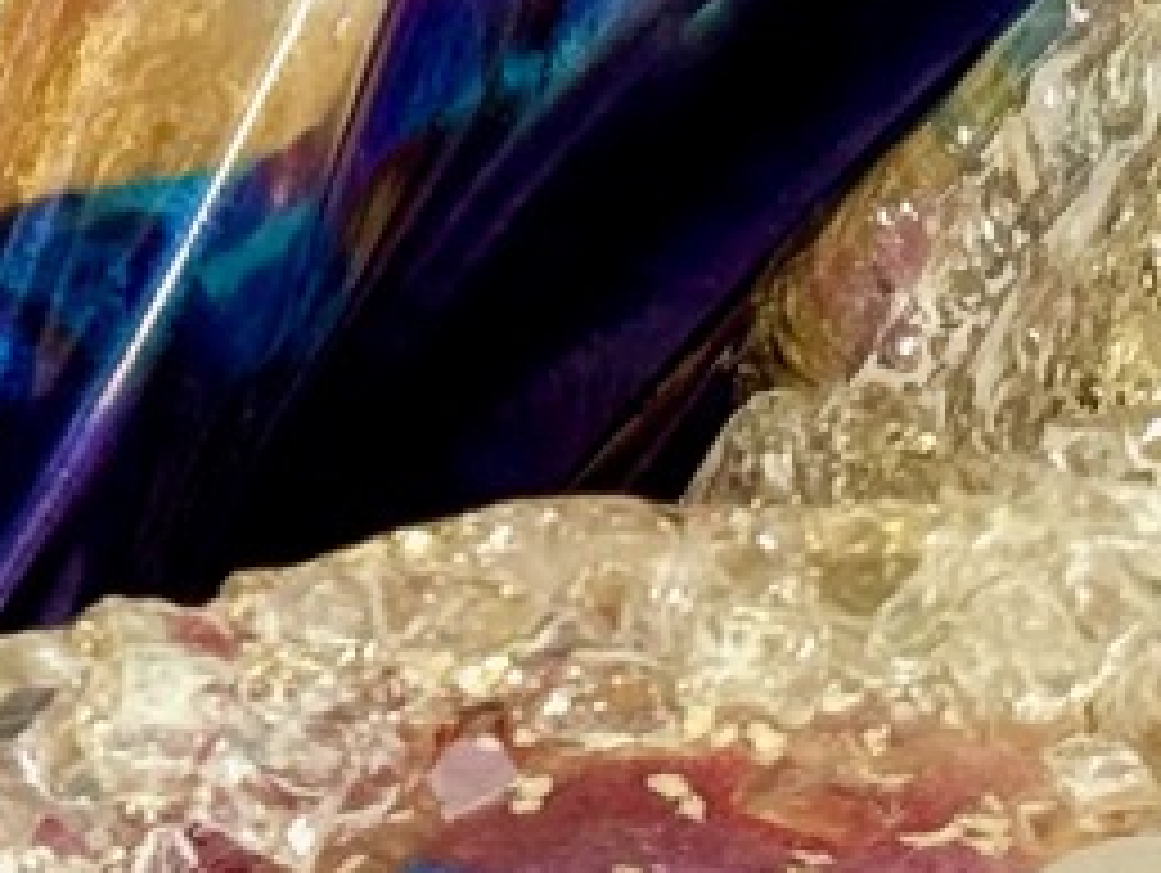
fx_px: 9366
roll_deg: -2.1
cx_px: -360
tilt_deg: -34.3
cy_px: -668
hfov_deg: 7.0
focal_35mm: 279
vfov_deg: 5.3
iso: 64
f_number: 1.78
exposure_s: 1/249
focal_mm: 6.76
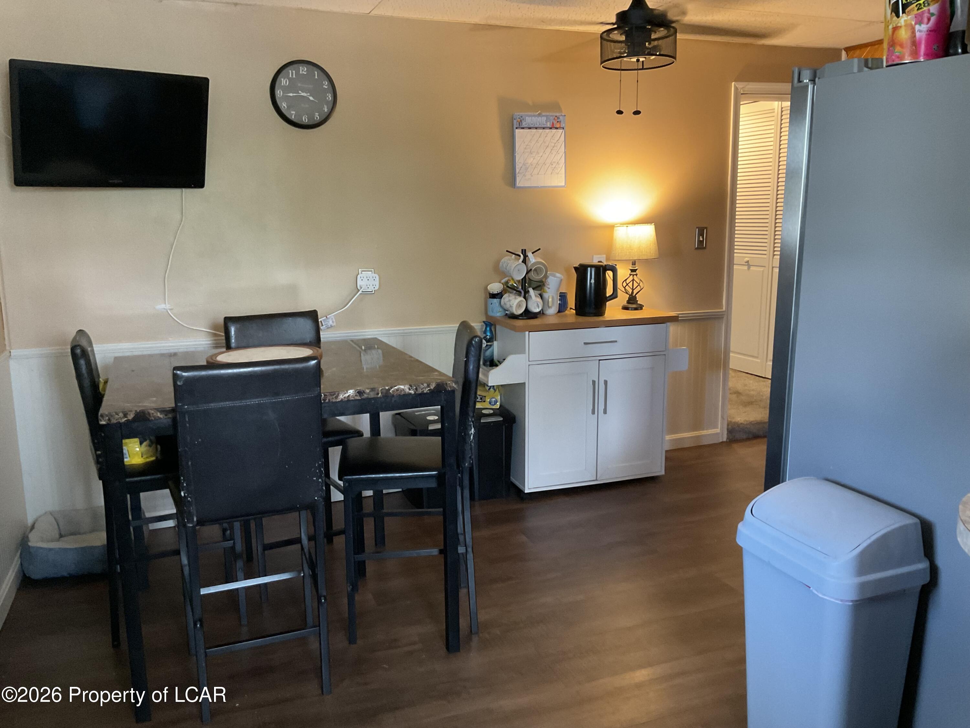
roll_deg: +1.3
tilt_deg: -9.8
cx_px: 485
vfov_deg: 48.2
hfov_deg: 61.7
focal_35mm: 29
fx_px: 813
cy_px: 364
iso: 250
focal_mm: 3
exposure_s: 1/40
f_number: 1.8
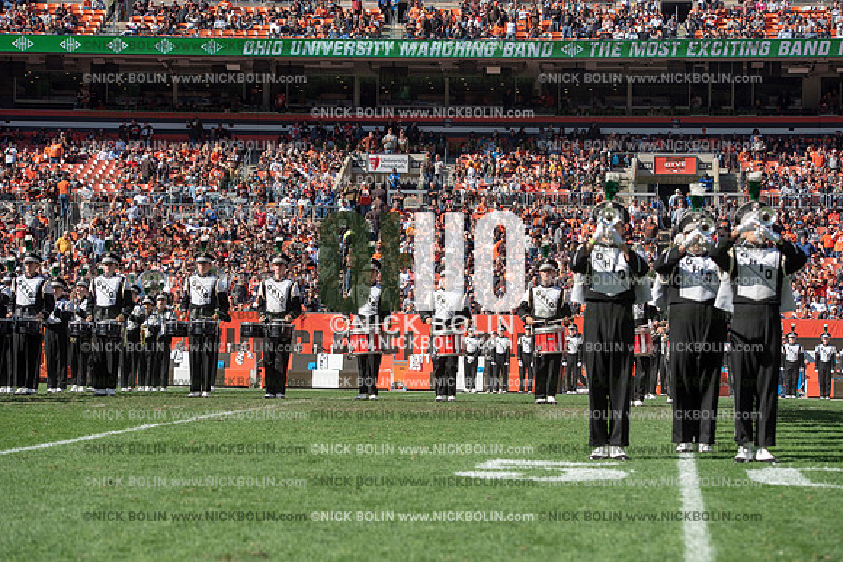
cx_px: 422
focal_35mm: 92
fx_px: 2155
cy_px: 281
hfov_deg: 22.1
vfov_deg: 14.9
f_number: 5
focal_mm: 92
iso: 400
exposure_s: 1/2500
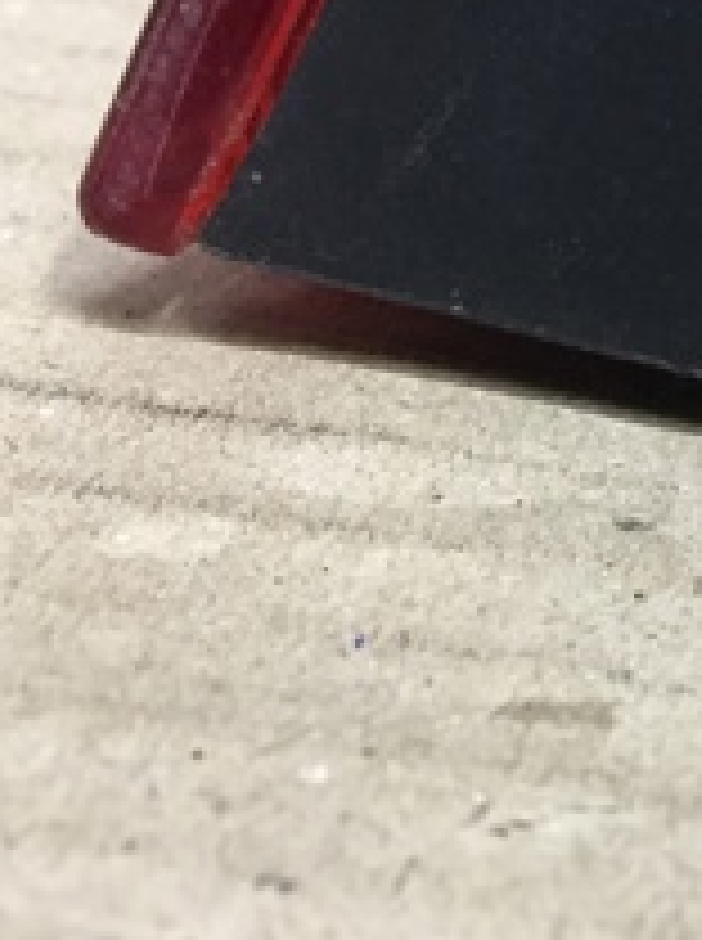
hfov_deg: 14.8
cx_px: 1206
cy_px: 58
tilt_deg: -18.7
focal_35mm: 89
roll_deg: -10.1
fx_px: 2414
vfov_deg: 21.5
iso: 160
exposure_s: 1/33
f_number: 2.2
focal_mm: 4.15
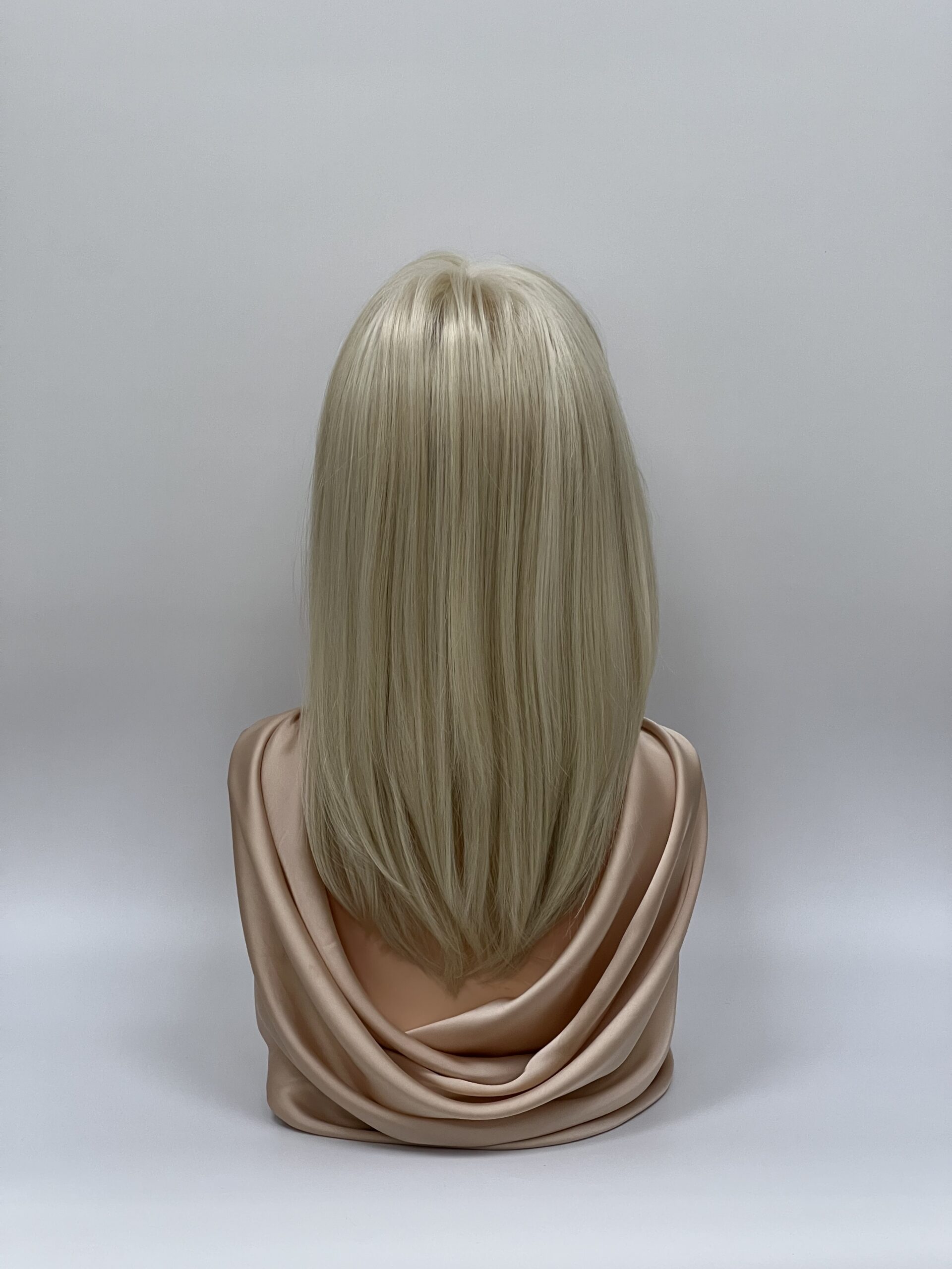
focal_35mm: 77
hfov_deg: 19.1
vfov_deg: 25.3
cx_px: 476
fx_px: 2824
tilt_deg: -12.1
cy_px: 634
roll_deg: +0.4
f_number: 2.8
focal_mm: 9
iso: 160
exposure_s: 1/100
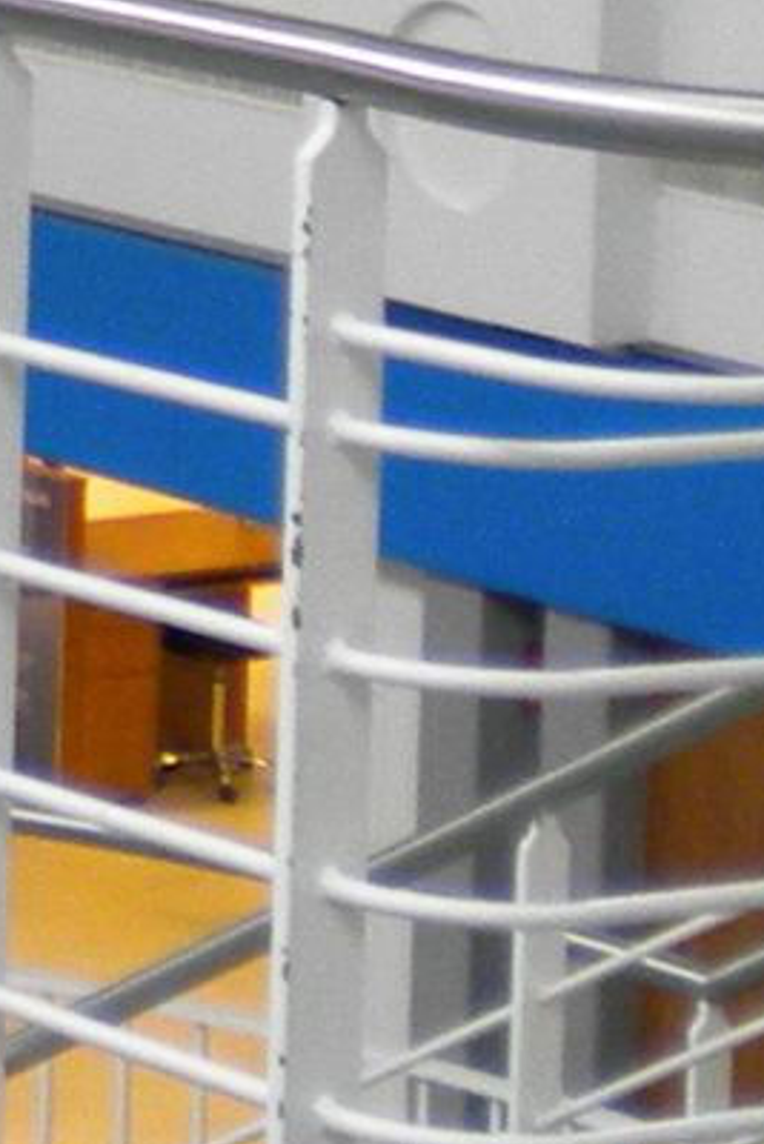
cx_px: -864
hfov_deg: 5.7
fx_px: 7410
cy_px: -941
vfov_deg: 8.5
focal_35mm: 233
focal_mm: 6.3
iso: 137
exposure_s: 1/59.8
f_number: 3.1
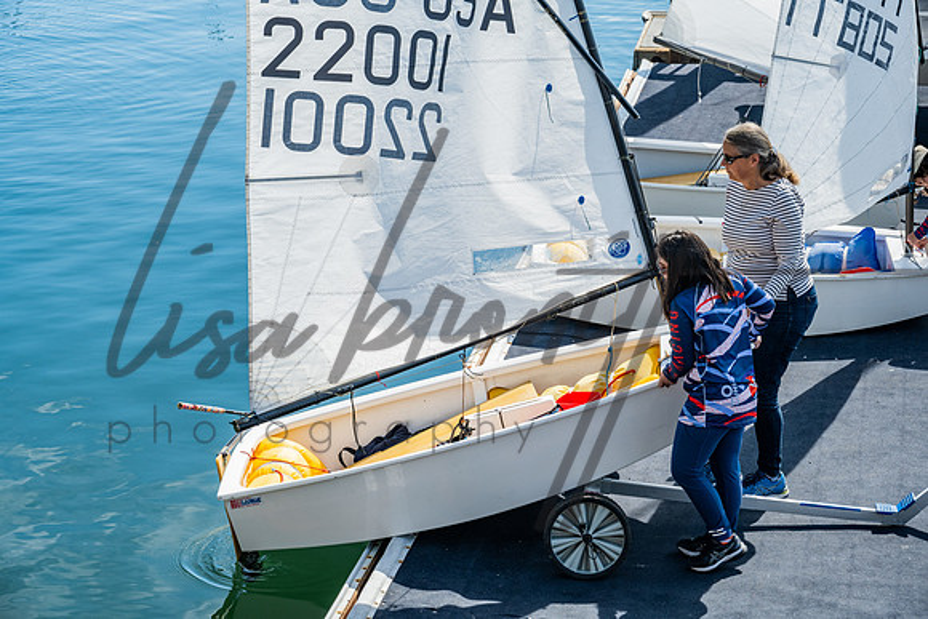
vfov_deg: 13.8
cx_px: 464
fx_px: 2552
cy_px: 310
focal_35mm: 99
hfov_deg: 20.6
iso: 250
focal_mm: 99
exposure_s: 1/125
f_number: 10
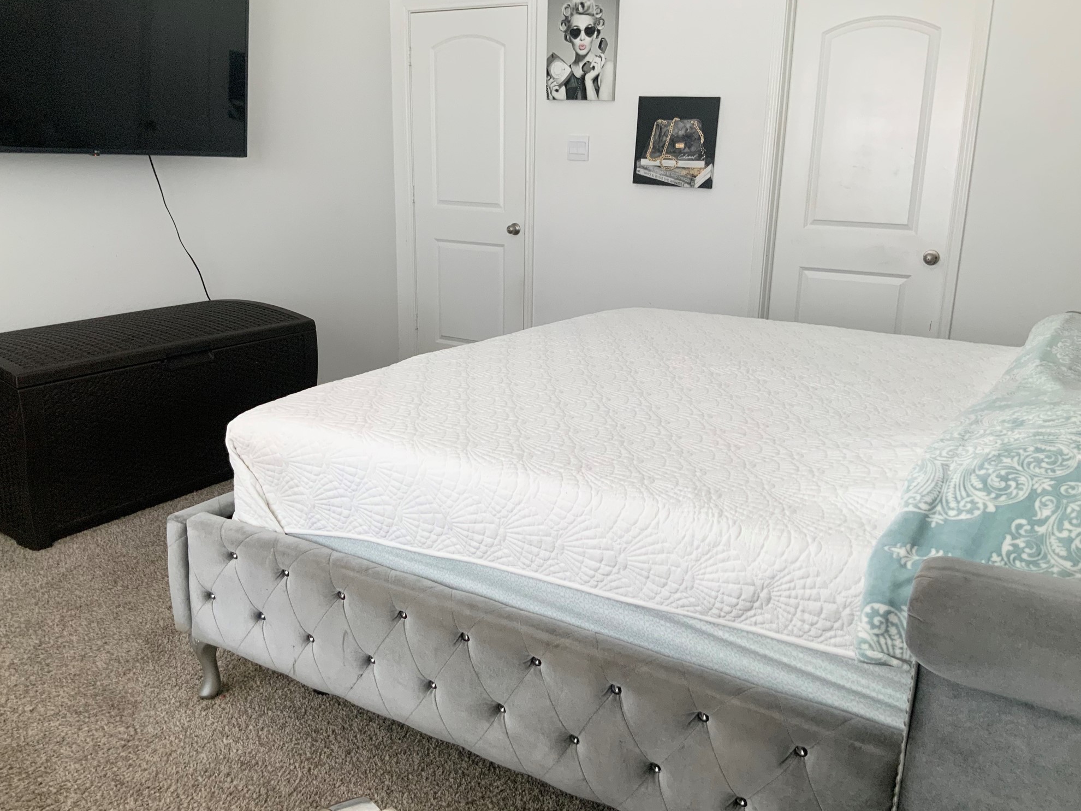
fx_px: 937
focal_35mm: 30
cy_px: 396
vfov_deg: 46.8
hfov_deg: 60.0
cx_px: 542
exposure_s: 1/60
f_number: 1.8
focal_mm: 3
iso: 80
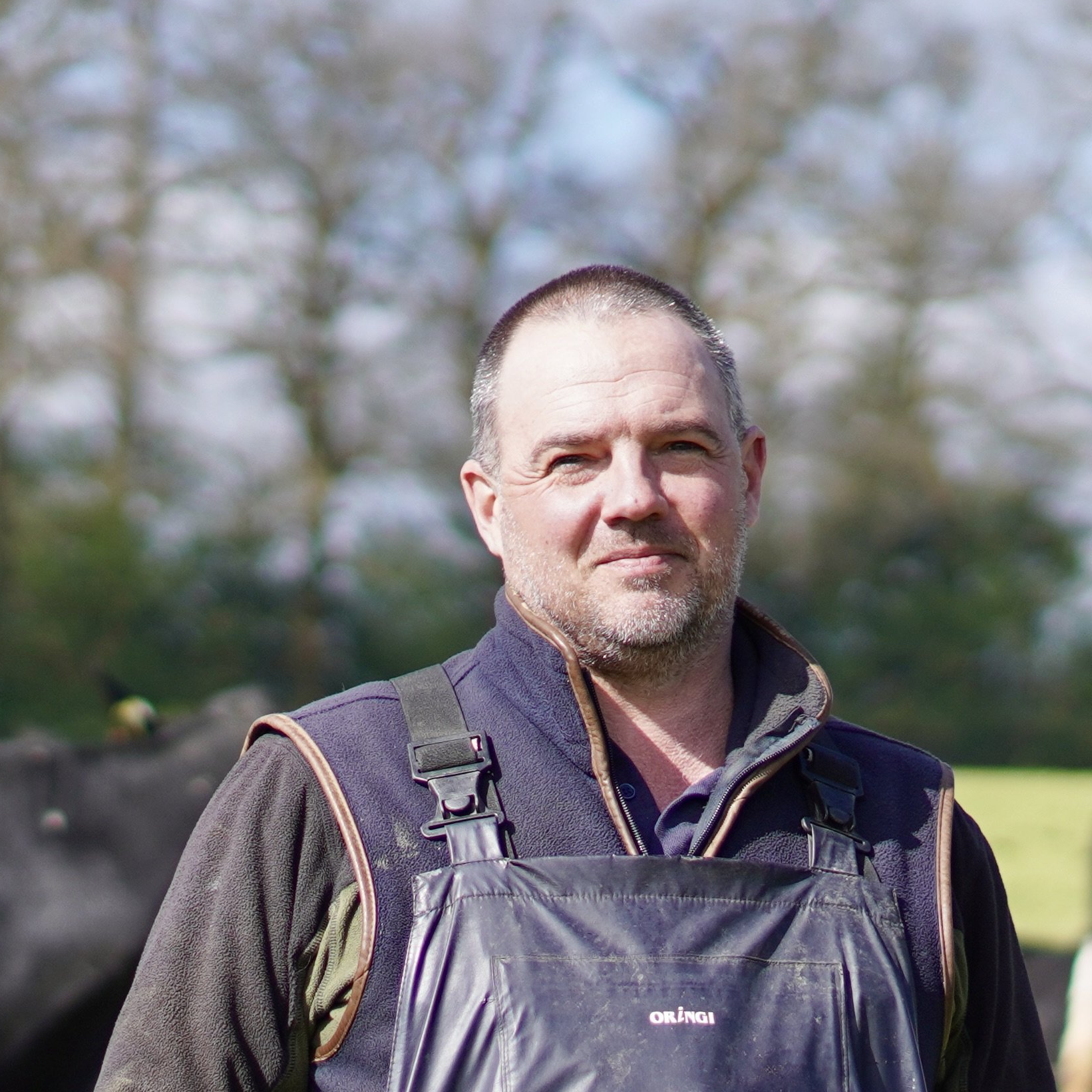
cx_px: 584
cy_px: 943
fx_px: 8316
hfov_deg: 7.5
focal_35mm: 233
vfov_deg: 7.5
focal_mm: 50
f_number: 1.8
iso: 100
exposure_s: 1/4000
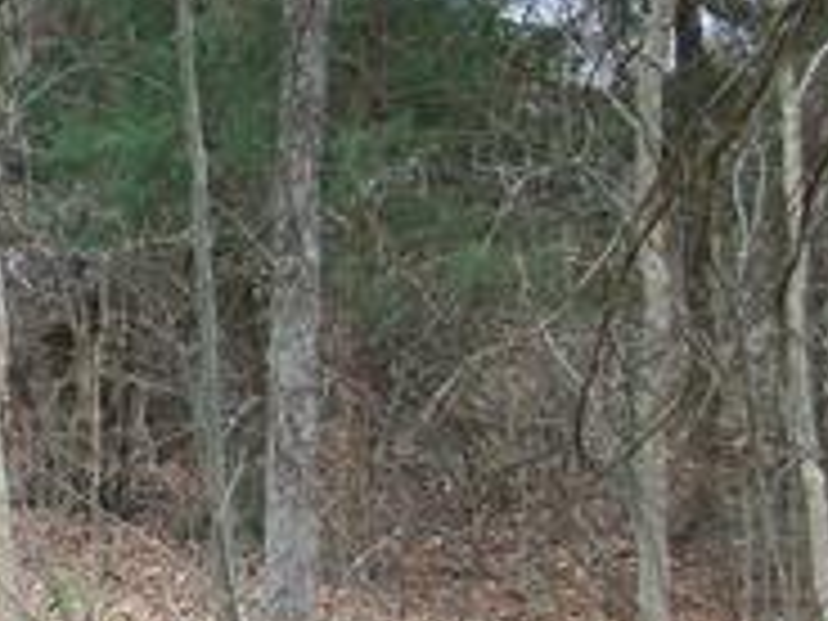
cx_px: -333
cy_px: 396
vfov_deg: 12.5
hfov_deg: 15.6
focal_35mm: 118
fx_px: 2823
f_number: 2.8
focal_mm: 5.7
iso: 80
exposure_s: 1/250
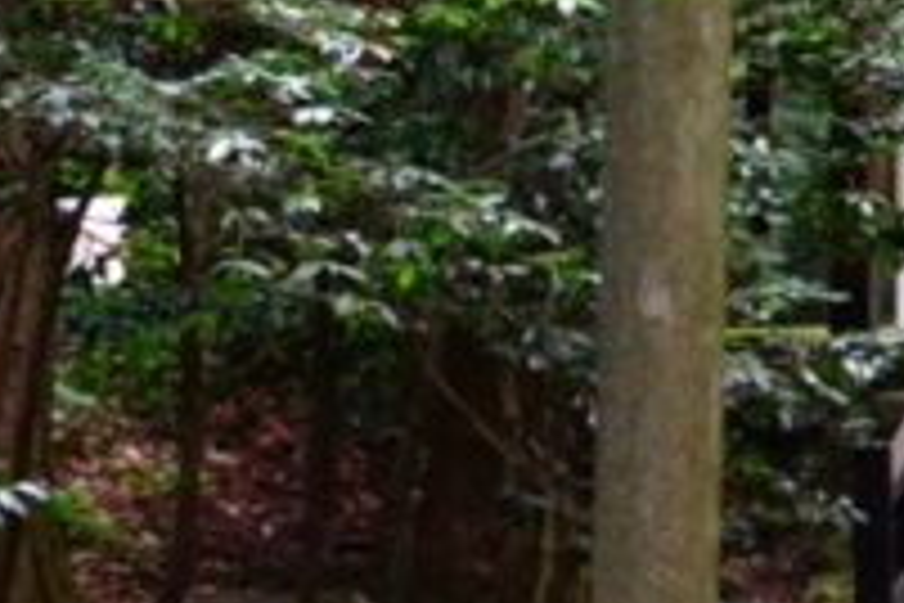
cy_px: 580
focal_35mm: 434
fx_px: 10897
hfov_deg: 4.7
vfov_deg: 3.2
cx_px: 935
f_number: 5.6
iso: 1600
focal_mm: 73
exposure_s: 1/125
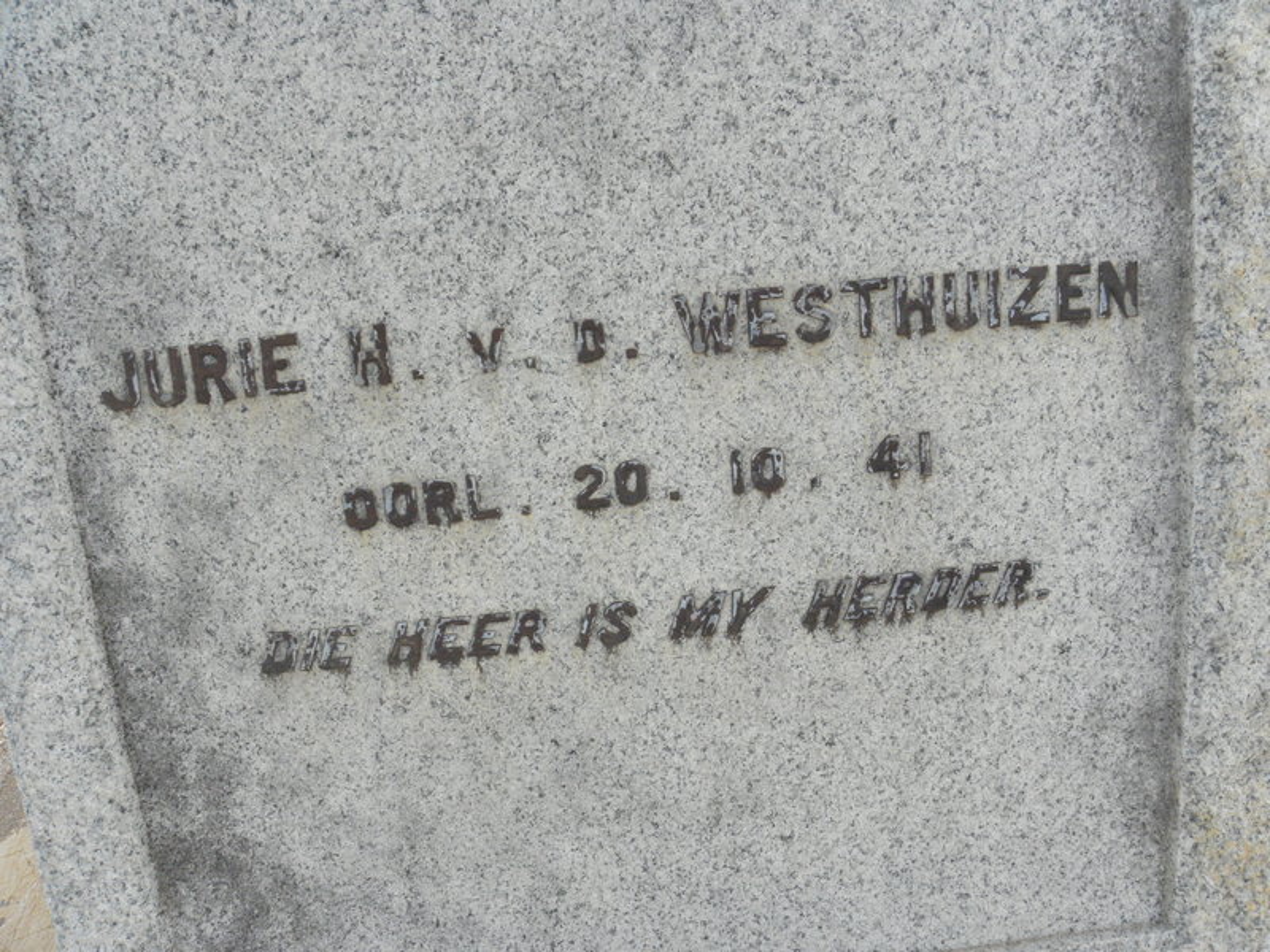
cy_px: 476
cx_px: 635
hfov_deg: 67.3
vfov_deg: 53.1
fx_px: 954
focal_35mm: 26
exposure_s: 1/125
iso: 200
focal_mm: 4.6
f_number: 6.3
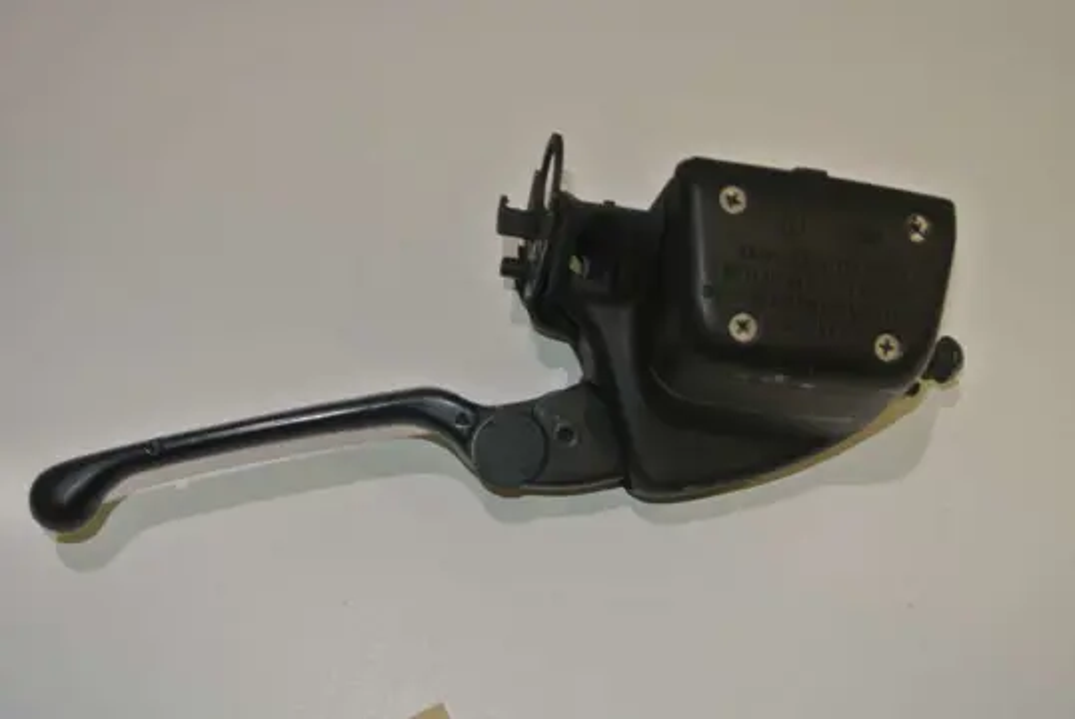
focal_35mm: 44
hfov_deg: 44.5
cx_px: 538
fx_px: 1315
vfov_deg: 30.6
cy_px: 360
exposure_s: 1/60
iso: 200
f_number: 4.2
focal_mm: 16.3
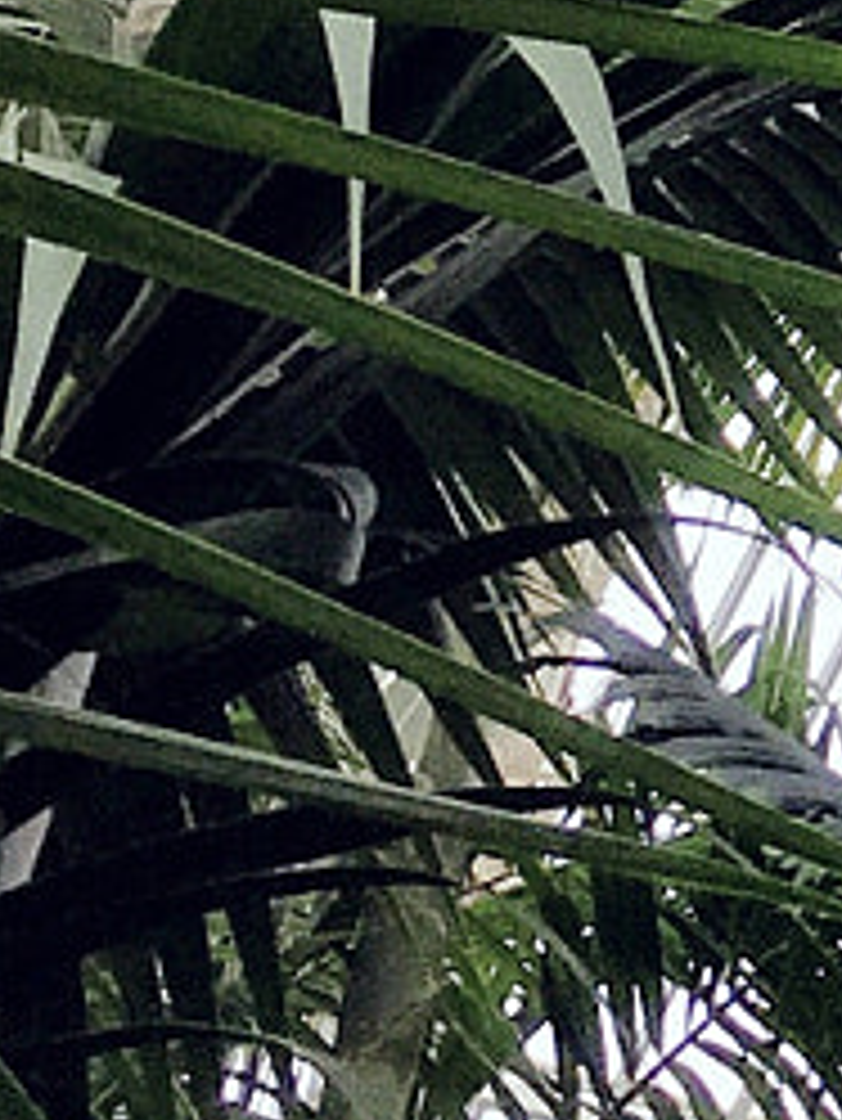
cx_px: 2256
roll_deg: -4.6
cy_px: -648
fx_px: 6027
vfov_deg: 10.2
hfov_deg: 7.3
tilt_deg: +40.7
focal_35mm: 186
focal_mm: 4.15
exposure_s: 1/195
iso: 25
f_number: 2.2
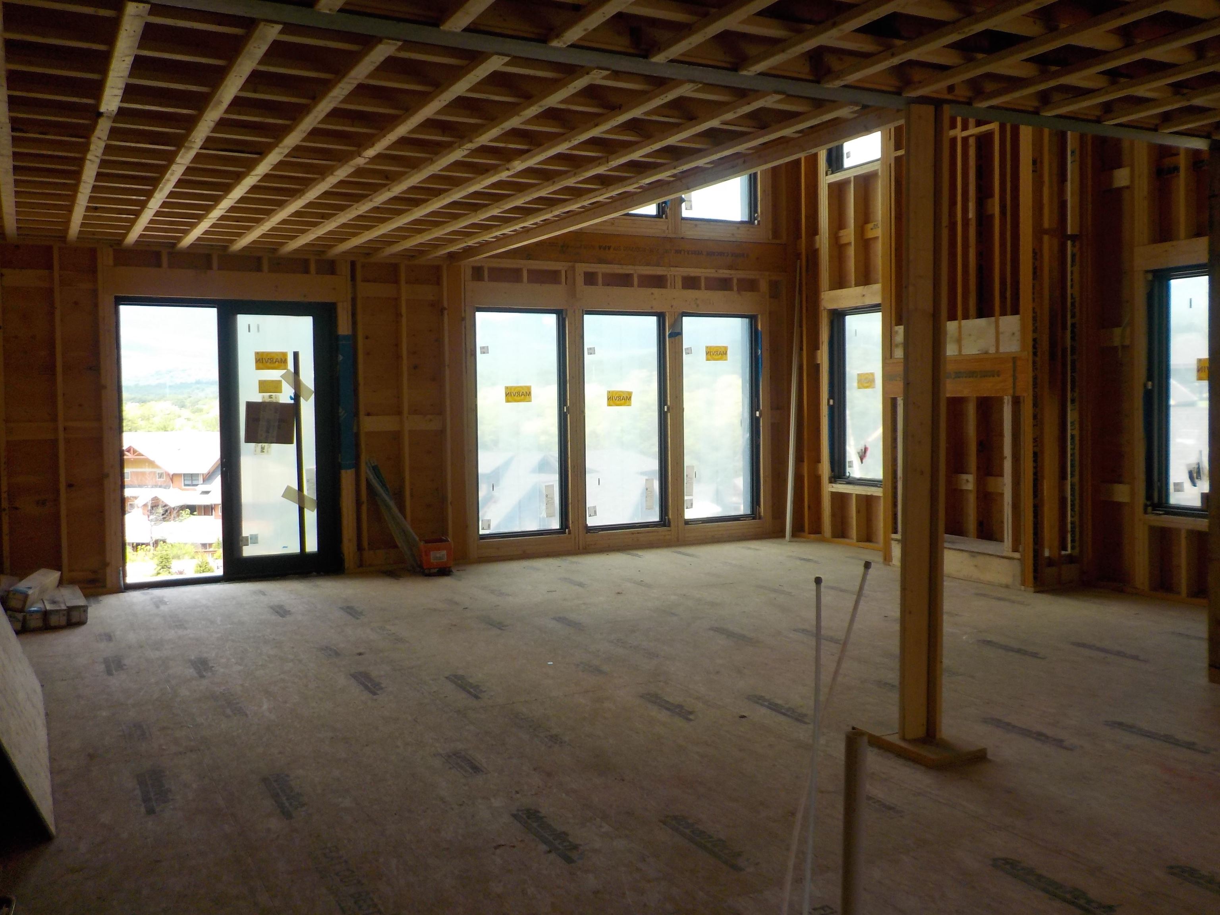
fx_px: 1057
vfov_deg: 46.8
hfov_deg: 60.0
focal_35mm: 30
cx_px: 610
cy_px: 458
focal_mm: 4.1
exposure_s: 1/160
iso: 125
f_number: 3.3
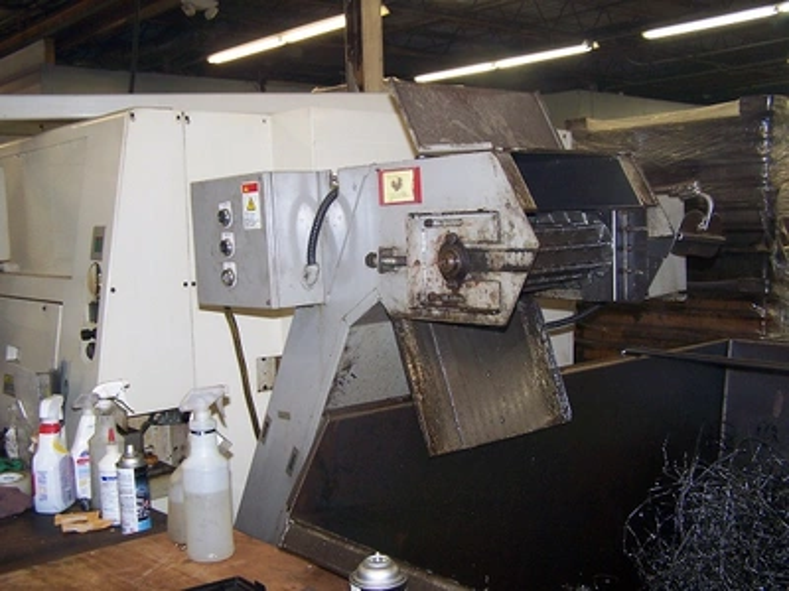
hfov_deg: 49.0
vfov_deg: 37.7
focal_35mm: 38
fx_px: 866
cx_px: 394
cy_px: 296
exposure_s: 1/60
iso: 140
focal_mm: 6.3
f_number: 2.8
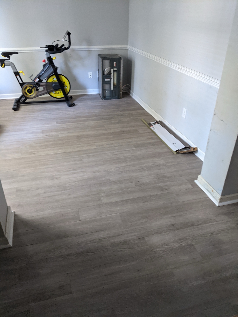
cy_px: 158
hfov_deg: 51.4
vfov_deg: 65.3
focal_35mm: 27
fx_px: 248
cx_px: 119
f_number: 1.8
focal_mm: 4.44
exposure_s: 1/60
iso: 537
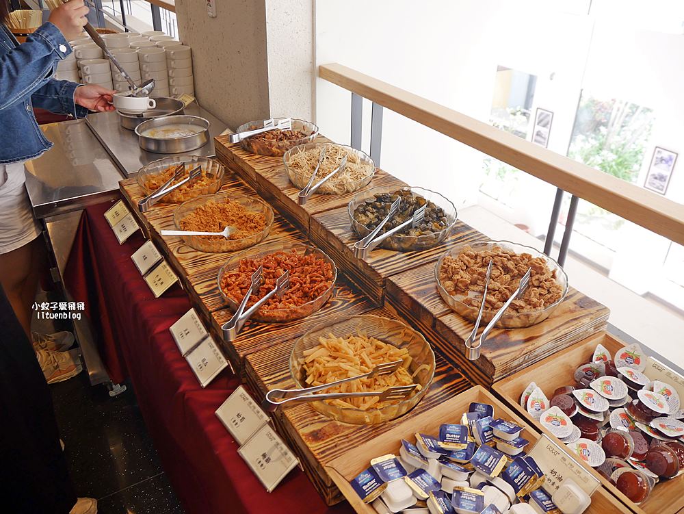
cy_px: 257
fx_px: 554
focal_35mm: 28
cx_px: 342
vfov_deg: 49.8
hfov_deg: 63.4
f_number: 3.5
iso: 250
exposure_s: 1/60
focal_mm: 14
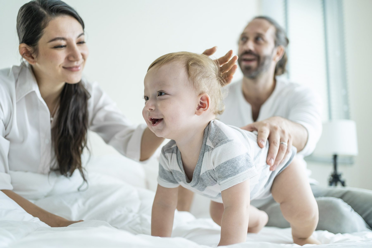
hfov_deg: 54.4
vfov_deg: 37.9
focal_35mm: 35
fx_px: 362
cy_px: 124
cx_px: 186
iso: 500
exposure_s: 1/250
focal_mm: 35
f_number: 2
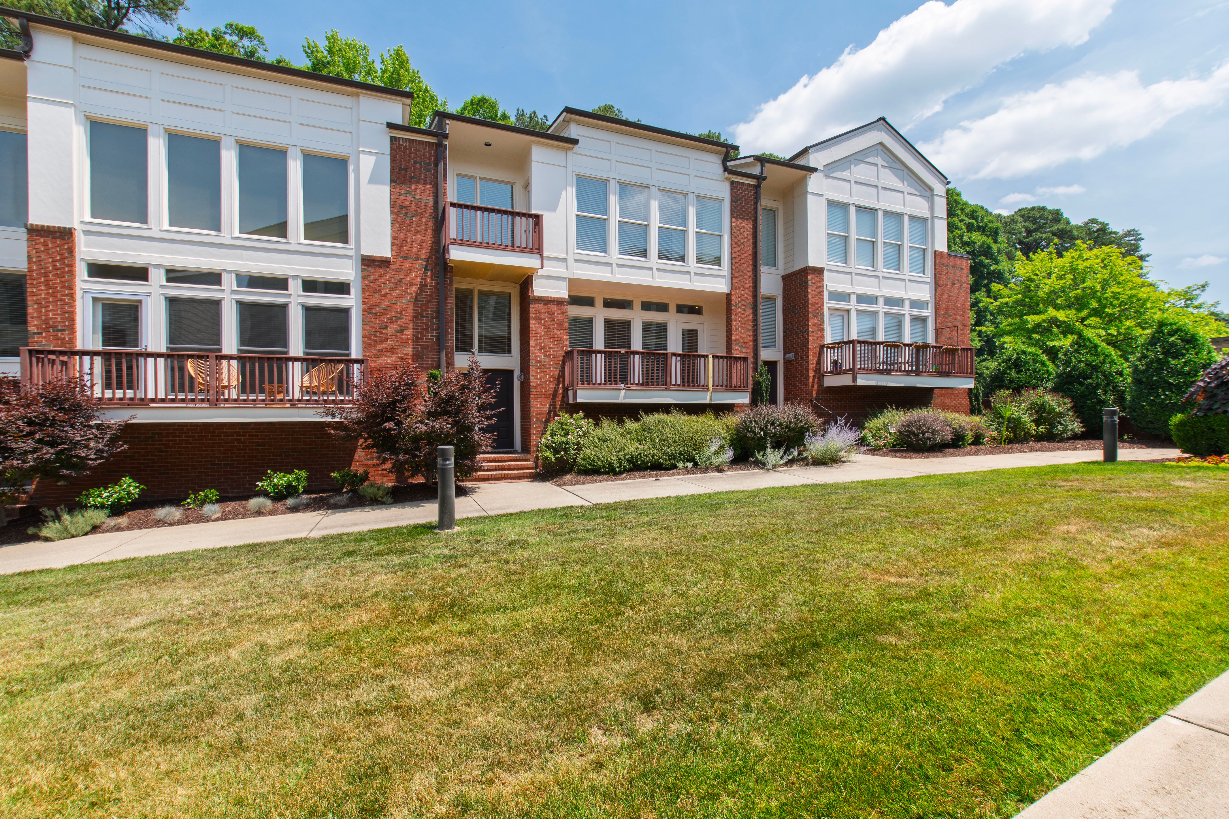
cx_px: 614
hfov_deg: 100.4
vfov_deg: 77.3
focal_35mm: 15
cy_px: 410
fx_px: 512
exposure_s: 1/160
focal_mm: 10
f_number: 8
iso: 100
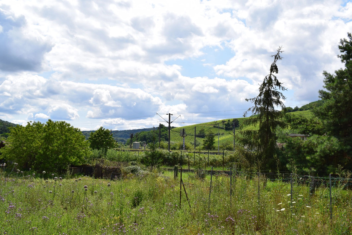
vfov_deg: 38.4
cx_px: 176
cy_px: 118
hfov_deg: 55.1
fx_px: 337
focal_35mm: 34
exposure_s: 1/500
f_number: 11
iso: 250
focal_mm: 23
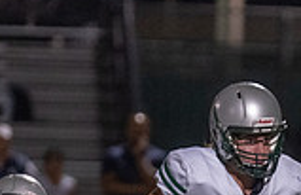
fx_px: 7153
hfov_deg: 2.4
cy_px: 263
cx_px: 236
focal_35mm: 863
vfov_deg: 1.6
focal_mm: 200
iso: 5000
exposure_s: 1/1000
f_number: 2.8
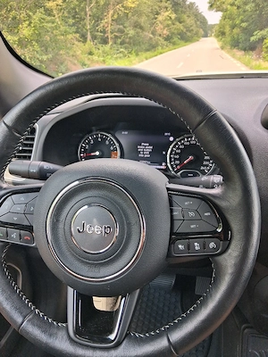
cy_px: 178
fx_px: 279
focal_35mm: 27
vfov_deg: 65.3
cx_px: 134
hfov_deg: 51.4
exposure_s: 1/120
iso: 50
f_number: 1.8
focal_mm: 4
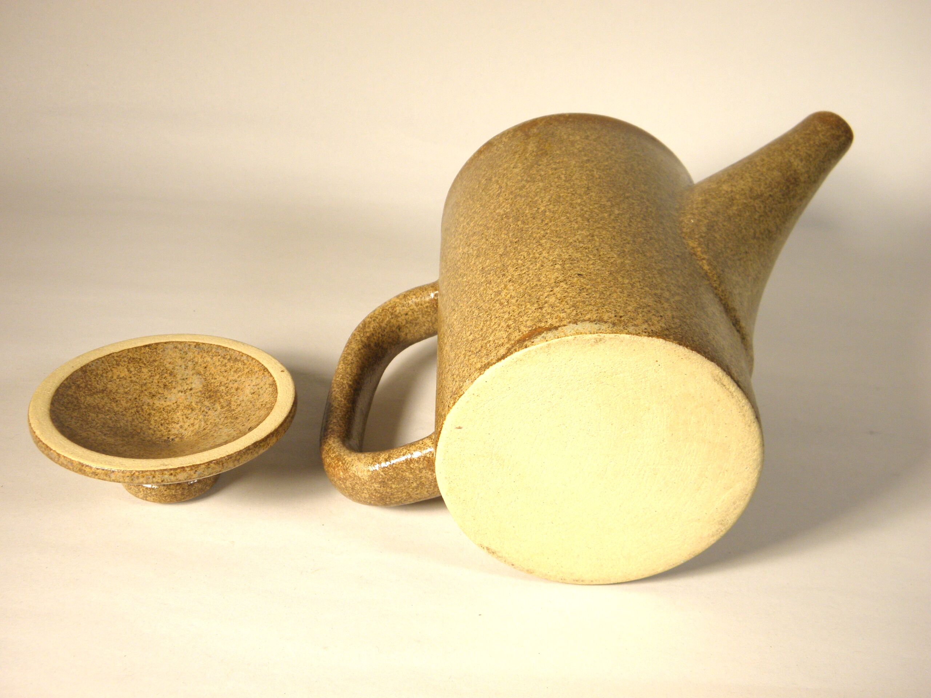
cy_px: 349
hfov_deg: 42.9
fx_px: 1183
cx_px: 466
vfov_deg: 32.9
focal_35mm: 44
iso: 100
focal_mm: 7.9
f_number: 3.9
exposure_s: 1/60
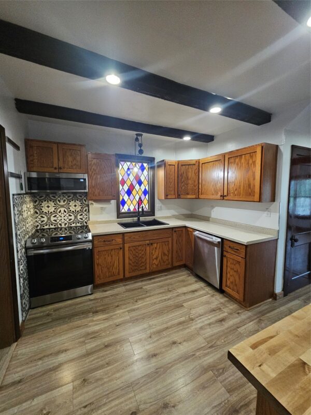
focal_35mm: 13
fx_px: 156
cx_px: 156
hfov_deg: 89.9
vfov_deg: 106.2
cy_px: 208
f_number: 2.2
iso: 640
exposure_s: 1/30
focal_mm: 2.2
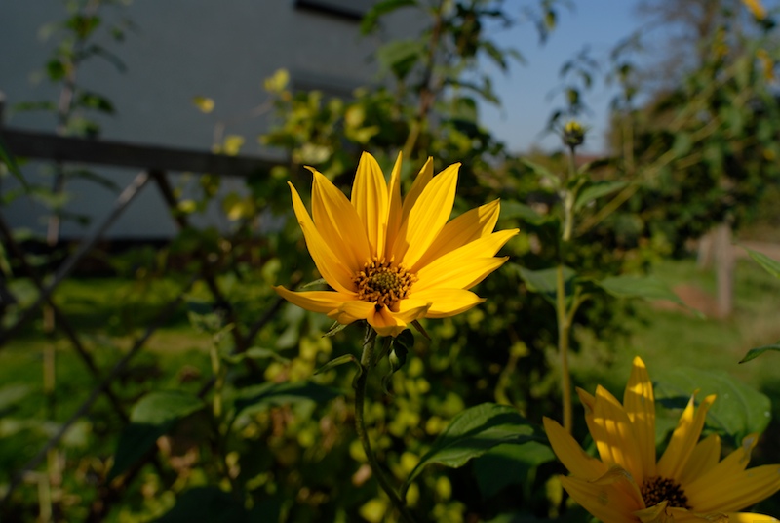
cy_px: 262
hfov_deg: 61.9
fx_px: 651
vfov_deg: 43.7
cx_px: 390
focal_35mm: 30
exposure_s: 1/320
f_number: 9
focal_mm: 20
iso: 100
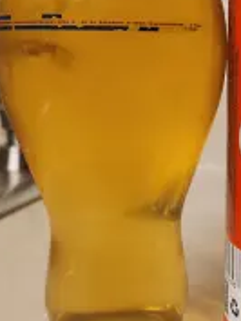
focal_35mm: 52
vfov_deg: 36.7
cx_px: 199
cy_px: 132
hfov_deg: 27.4
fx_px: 482
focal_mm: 5.4
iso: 640
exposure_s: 1/120
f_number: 1.8
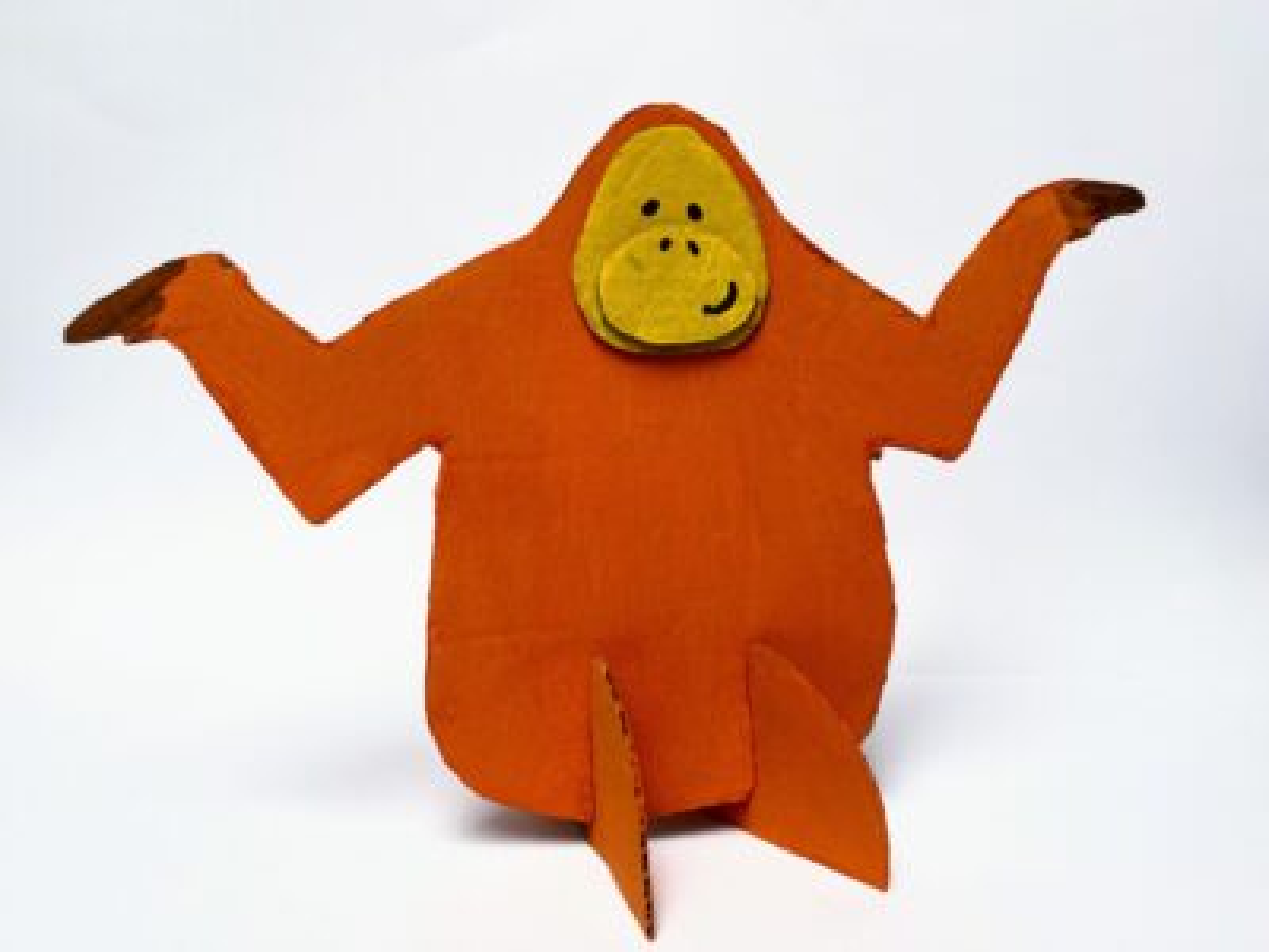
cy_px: 476
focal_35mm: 26
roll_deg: -2.9
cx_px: 634
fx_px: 953
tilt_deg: -6.5
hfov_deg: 67.3
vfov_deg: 53.1
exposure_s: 1/121
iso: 40
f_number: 1.8
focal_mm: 4.25
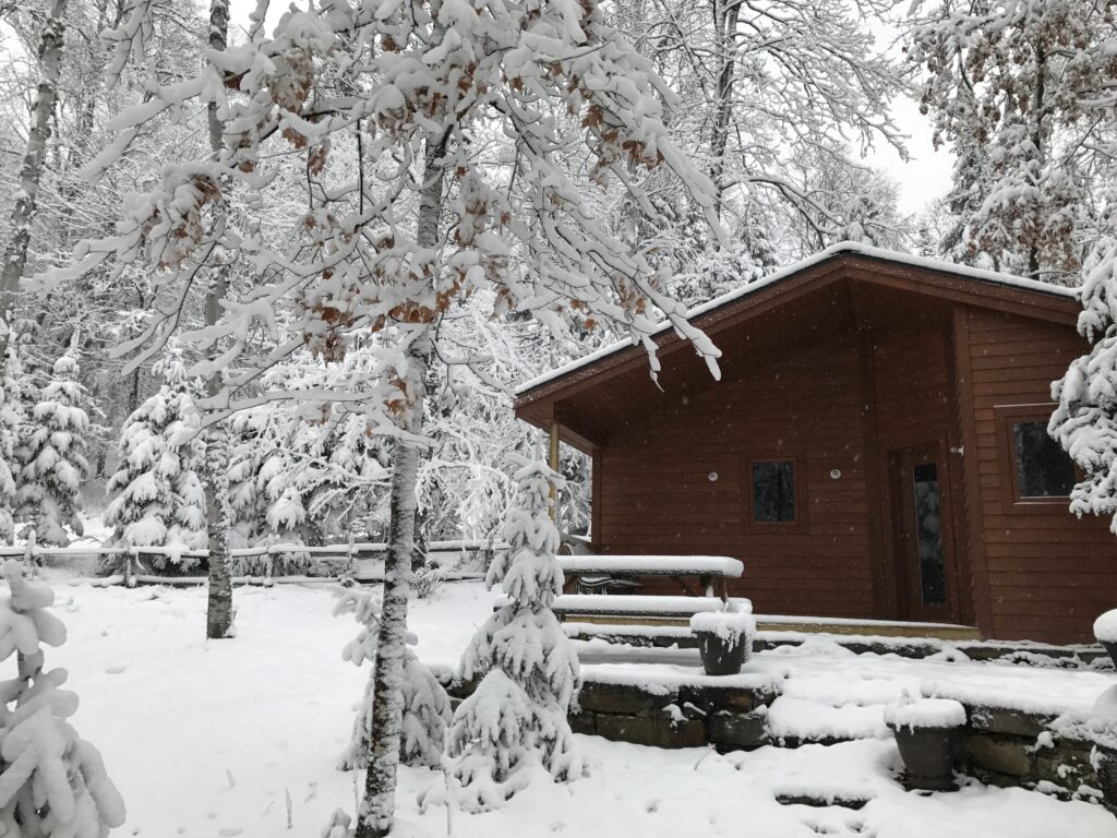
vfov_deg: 49.7
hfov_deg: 63.4
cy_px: 419
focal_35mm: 28
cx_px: 558
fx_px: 904
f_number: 1.8
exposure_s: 1/396
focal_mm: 3.99
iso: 20
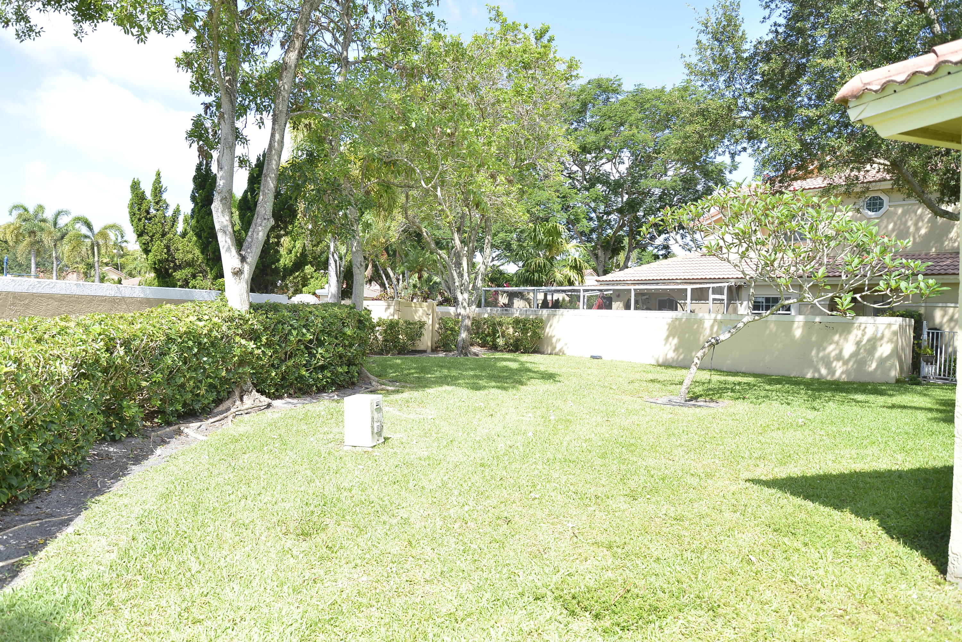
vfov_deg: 53.1
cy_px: 321
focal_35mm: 24
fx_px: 641
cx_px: 481
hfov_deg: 73.7
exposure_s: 1/320
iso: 250
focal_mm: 24
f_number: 5.6
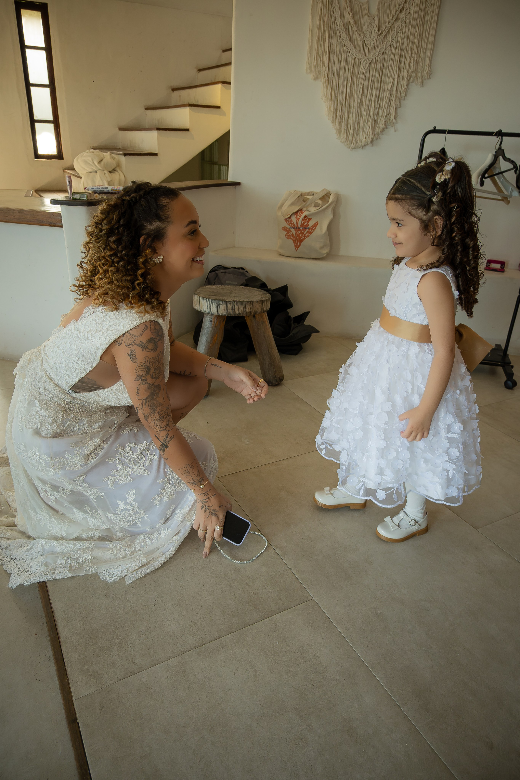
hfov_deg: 53.1
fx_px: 520
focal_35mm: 24
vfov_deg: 73.7
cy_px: 390
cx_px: 260
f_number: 3.5
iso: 1000
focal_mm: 16
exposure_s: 1/320
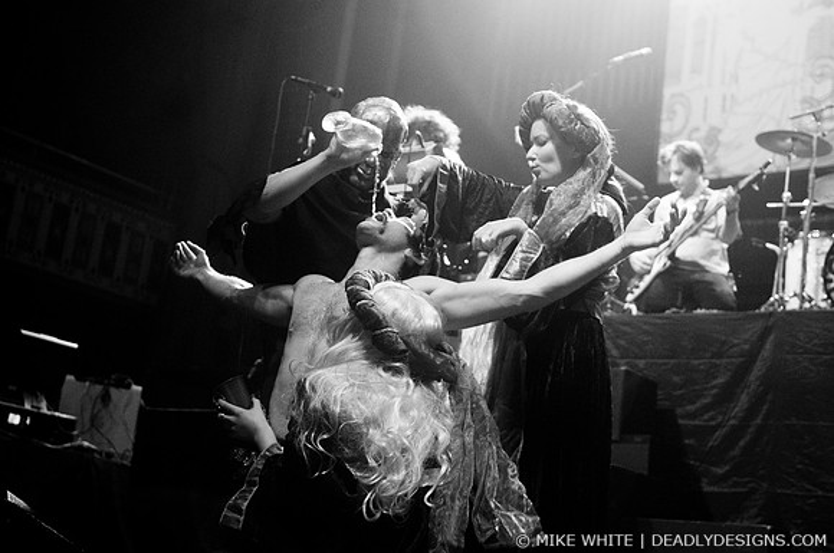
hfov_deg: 37.9
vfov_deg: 25.7
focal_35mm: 52
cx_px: 417
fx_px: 1215
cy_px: 276
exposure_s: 1/160
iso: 640
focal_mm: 35
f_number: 2.8
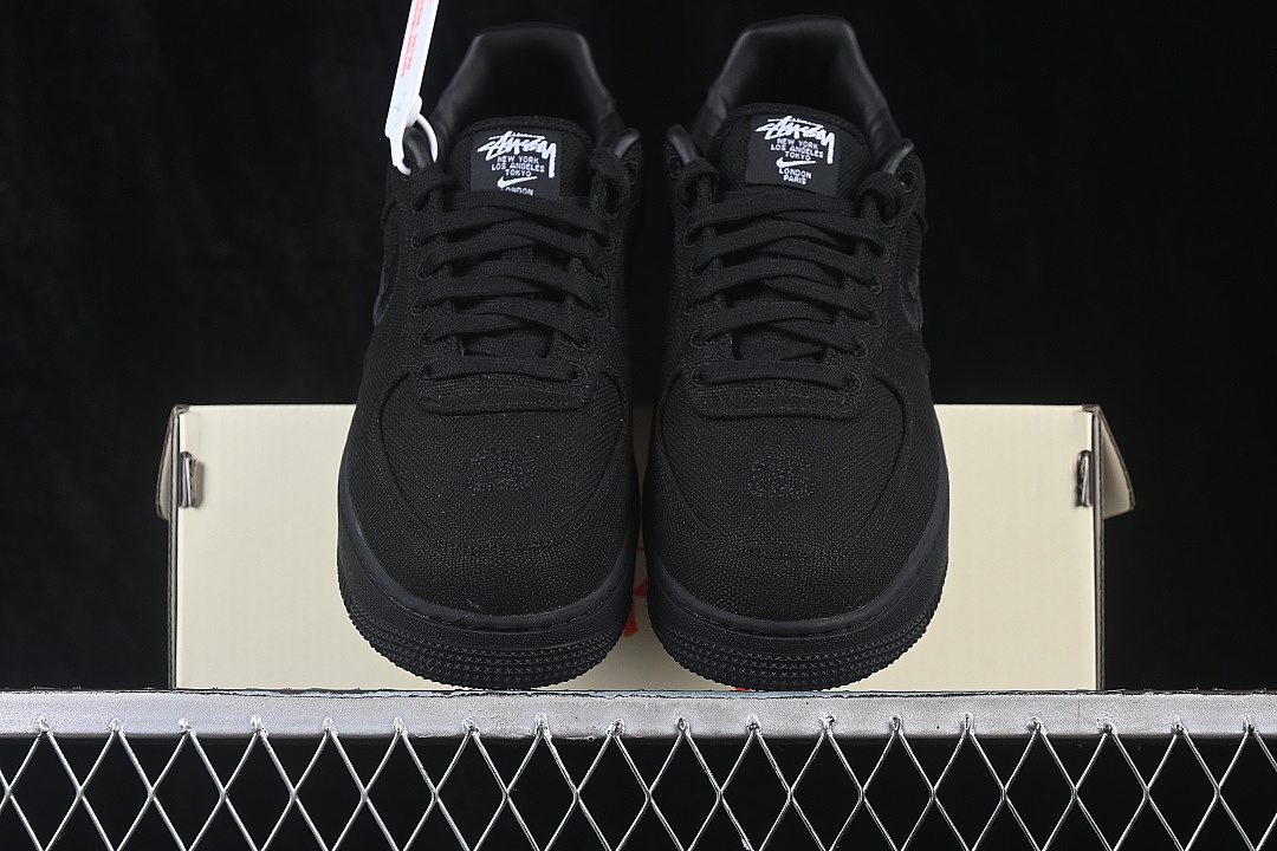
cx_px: 638
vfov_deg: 18.2
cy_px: 426
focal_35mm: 75
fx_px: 2660
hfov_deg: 27.0
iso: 160
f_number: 6.3
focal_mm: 50
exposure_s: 1/60
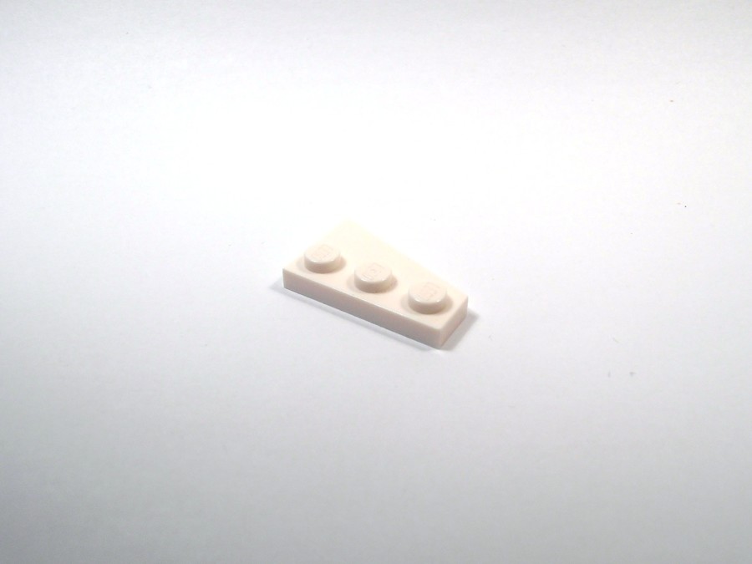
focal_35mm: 37
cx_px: 376
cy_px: 282
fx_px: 804
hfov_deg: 50.1
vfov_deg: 38.7
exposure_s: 1/100
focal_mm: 6.61
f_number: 3.9
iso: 80
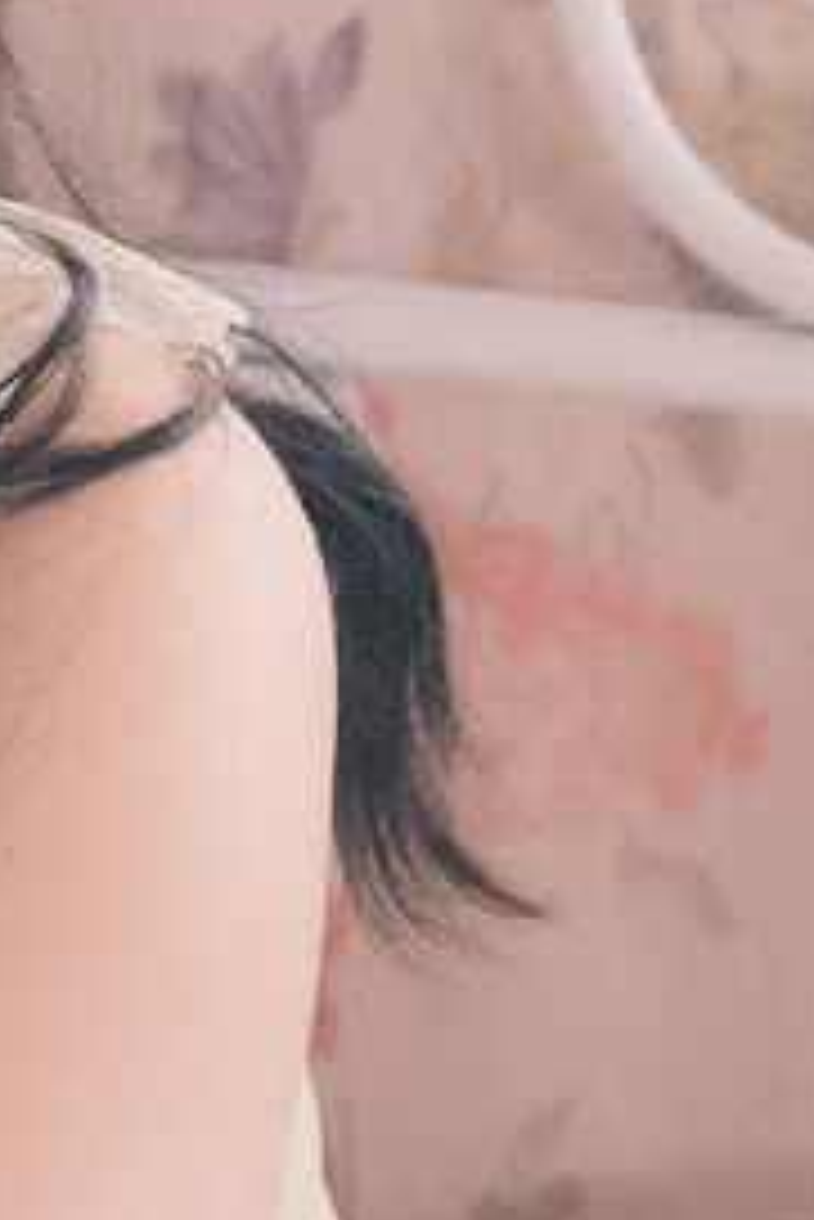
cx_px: -1426
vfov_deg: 4.0
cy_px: 1188
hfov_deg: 2.7
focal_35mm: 511
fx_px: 17308
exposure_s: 1/250
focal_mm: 51.6
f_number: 2.8
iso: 640
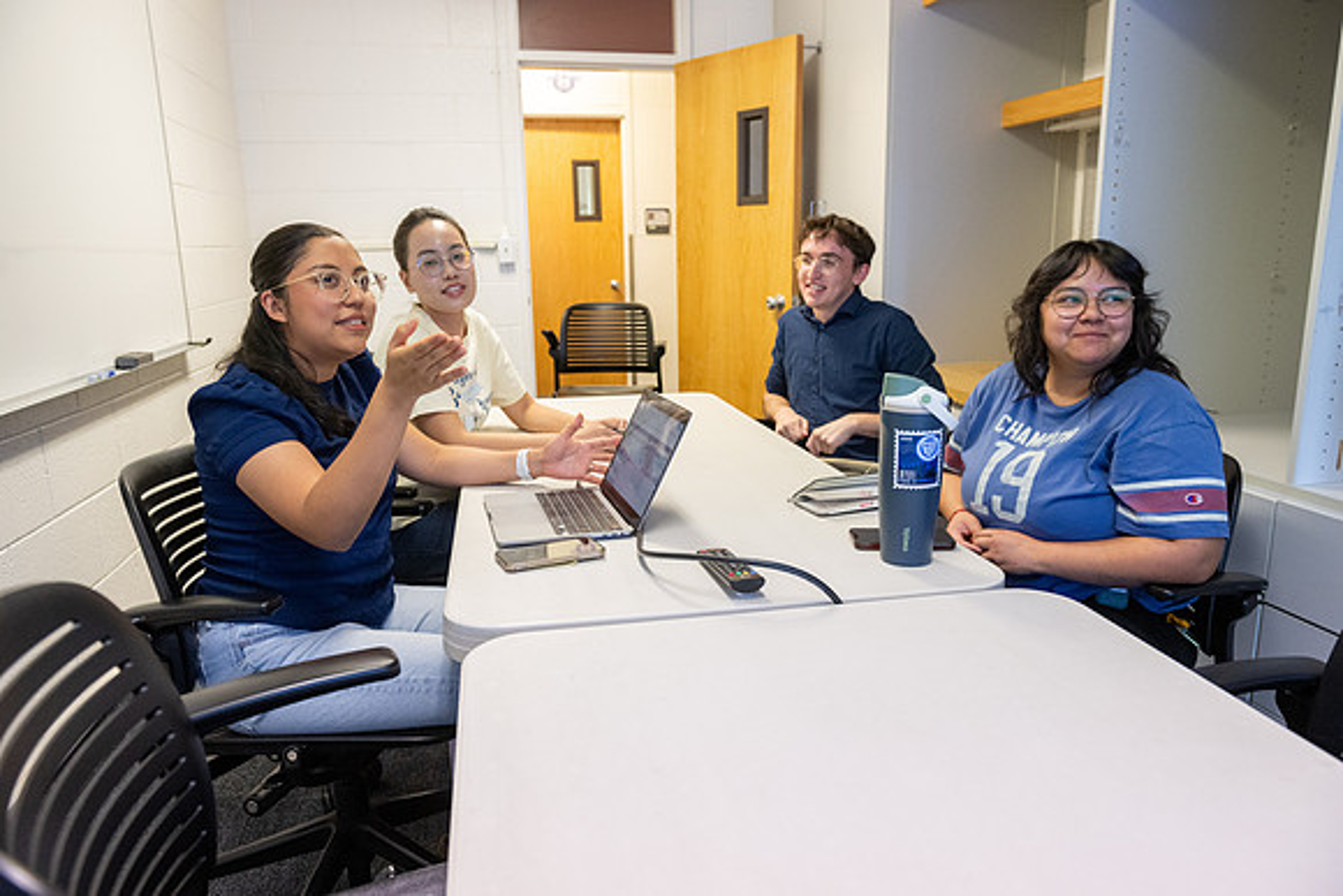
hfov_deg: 73.7
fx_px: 896
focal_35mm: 24
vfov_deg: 53.2
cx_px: 672
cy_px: 448
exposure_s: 1/160
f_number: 3.5
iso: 2500
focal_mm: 24
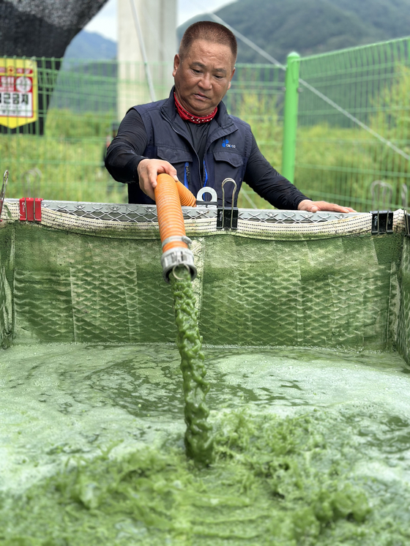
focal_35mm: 48
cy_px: 273
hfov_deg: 30.3
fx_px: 758
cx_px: 205
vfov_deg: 39.6
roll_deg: -1.1
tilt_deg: -9.6
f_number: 1.78
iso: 80
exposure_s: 1/1541
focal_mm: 6.86
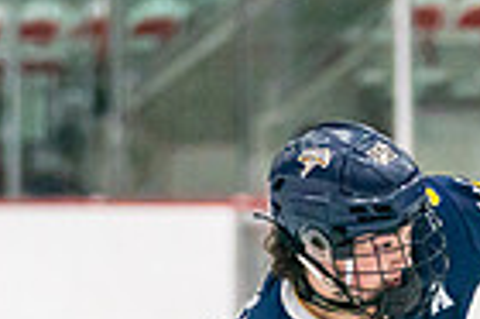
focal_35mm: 600
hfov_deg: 3.4
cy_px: 640
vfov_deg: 2.3
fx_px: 7991
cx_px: 414
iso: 3200
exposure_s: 1/1250
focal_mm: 115
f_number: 2.8
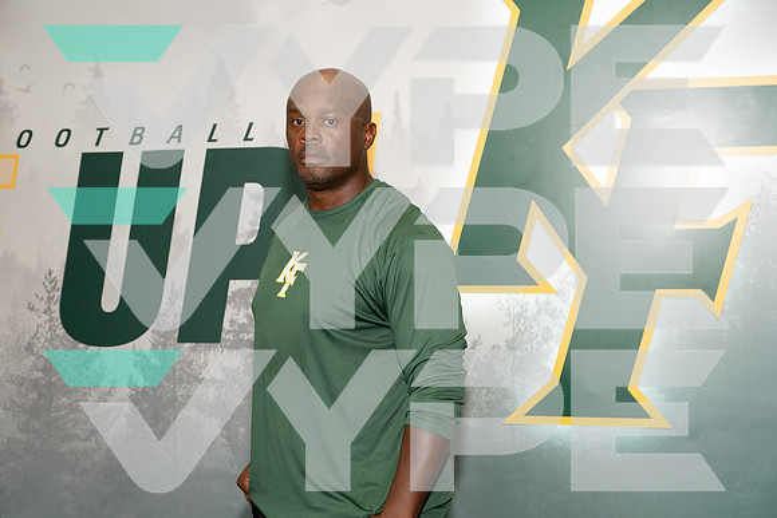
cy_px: 259
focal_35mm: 58
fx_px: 1252
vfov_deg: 23.4
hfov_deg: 34.5
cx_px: 388
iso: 1600
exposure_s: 1/250
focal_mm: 58
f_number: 5.6
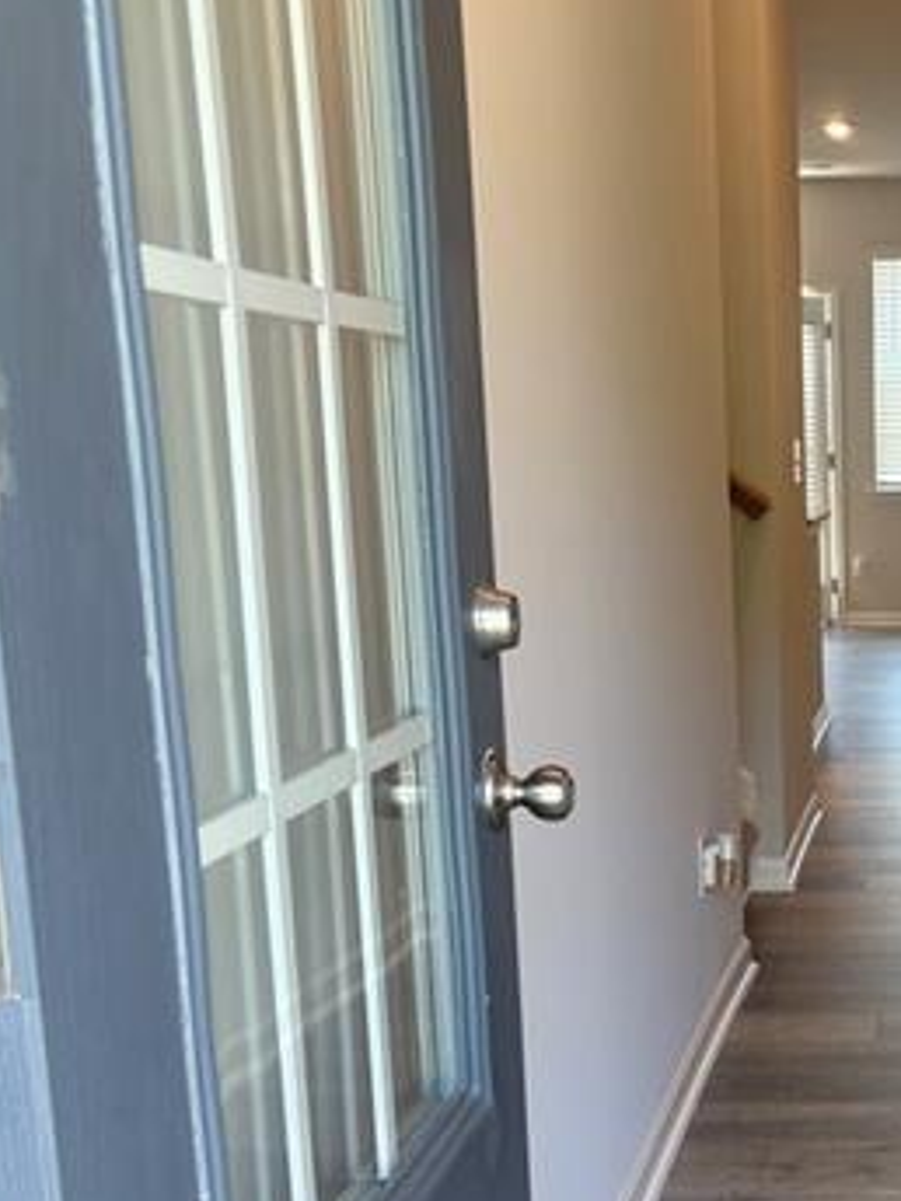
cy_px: 911
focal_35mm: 58
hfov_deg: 23.8
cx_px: 971
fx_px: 2013
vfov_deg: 32.6
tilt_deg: -14.1
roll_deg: +0.3
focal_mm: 5.96
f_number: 1.6
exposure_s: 1/120
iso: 64
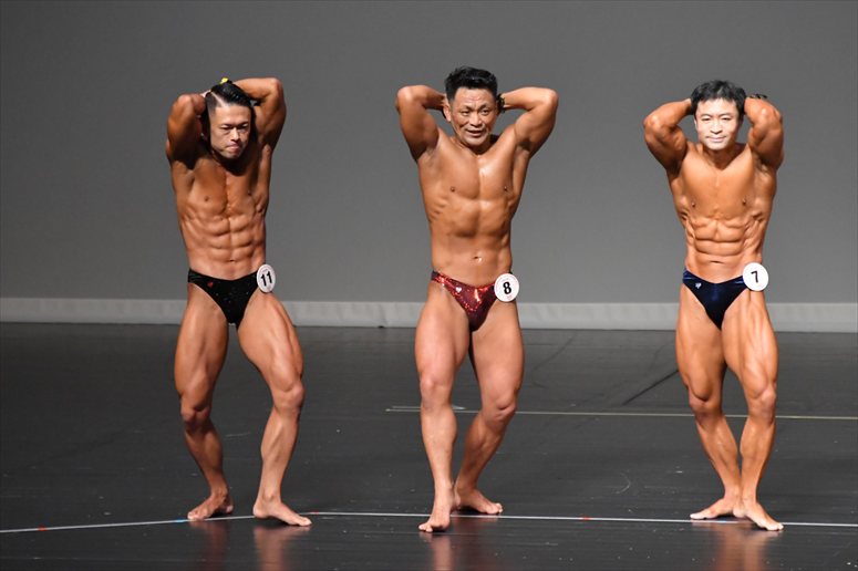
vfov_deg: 4.0
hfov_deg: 6.0
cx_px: 429
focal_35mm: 345
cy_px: 286
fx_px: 8219
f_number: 5.6
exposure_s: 1/400
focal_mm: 230
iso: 6400
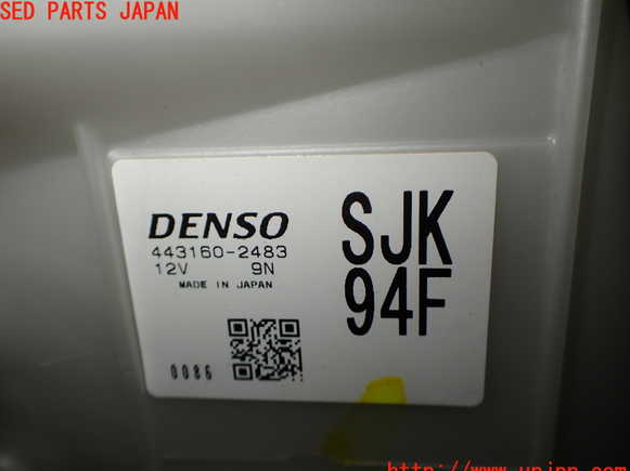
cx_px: 307
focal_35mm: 31
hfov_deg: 58.4
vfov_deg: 45.4
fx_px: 564
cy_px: 243
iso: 100
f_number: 2.3
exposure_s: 1/160
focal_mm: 5.4
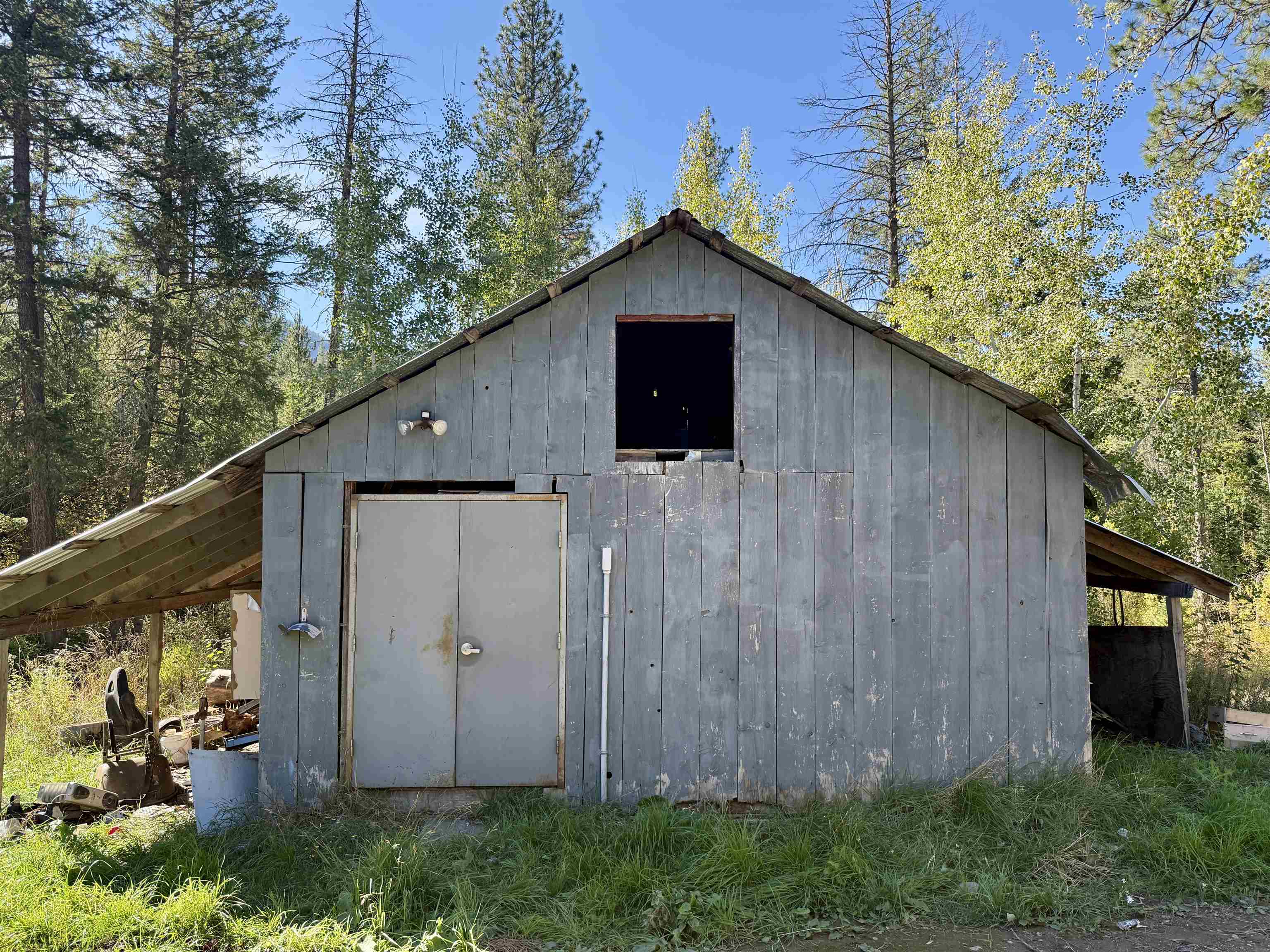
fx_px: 881
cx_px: 635
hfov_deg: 71.6
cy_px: 476
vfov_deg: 56.8
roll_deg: +0.4
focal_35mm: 24
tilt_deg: +5.0
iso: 100
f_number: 1.78
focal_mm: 6.76
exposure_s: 1/1106
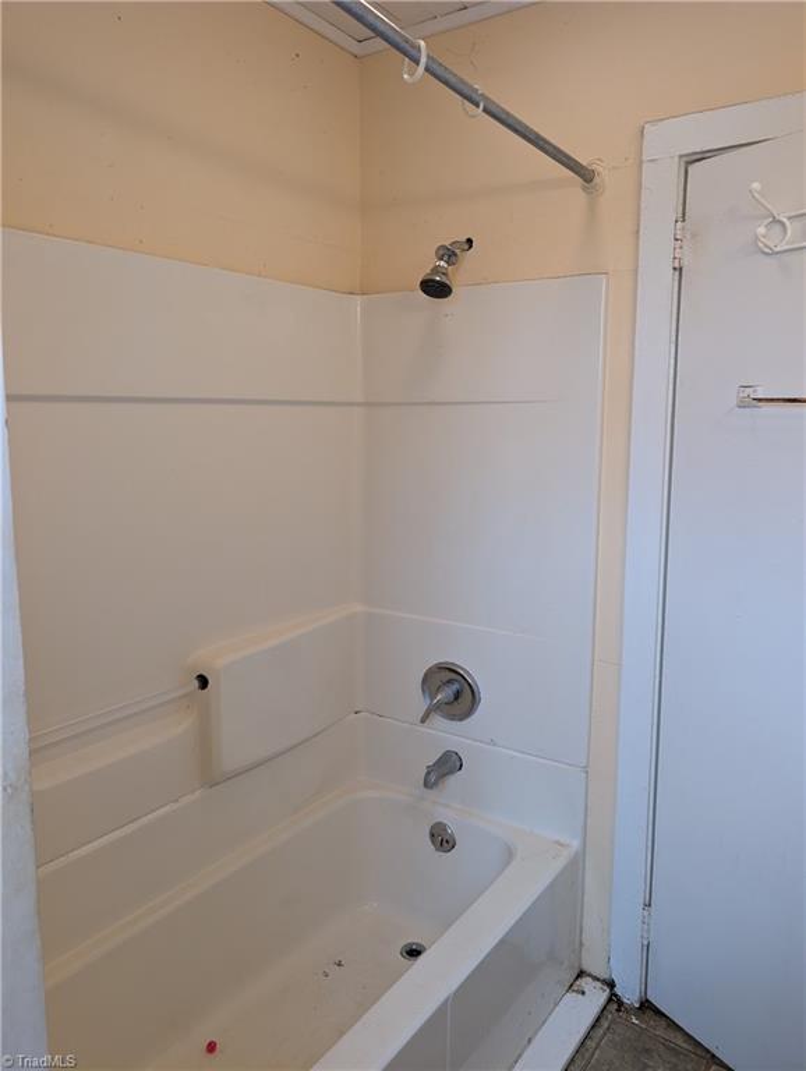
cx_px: 403
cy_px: 536
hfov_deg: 56.9
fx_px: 743
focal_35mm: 24
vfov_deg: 71.5
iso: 234
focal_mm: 6.9
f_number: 1.68
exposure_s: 1/120
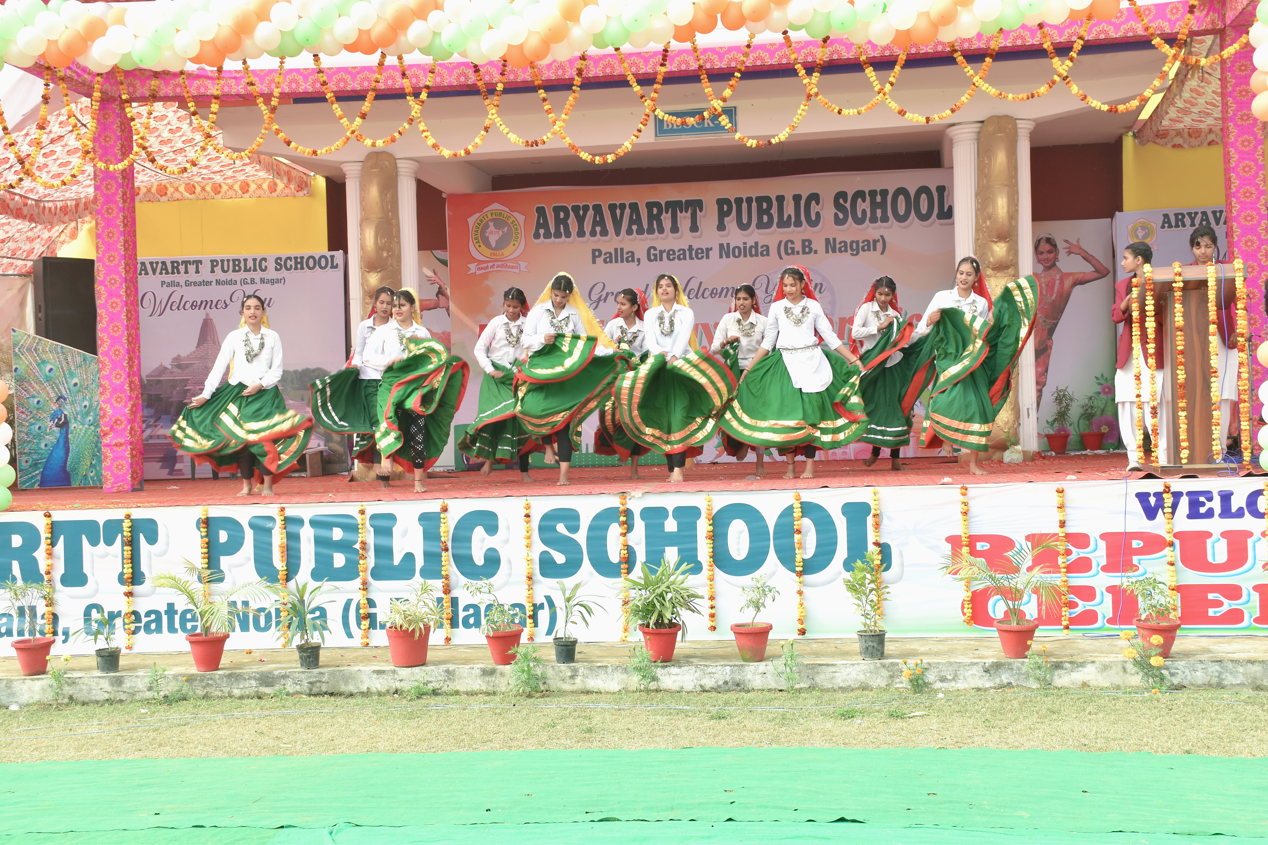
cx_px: 634
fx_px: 1691
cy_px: 422
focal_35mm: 48
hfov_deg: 41.1
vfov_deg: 28.1
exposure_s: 1/125
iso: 160
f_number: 7.1
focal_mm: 32
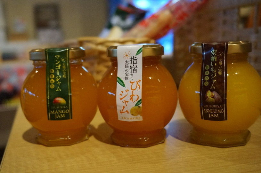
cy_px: 86
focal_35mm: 42
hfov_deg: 46.5
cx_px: 130
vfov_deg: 31.8
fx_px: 304
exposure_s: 1/160
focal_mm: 28
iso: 3200
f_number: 4.5
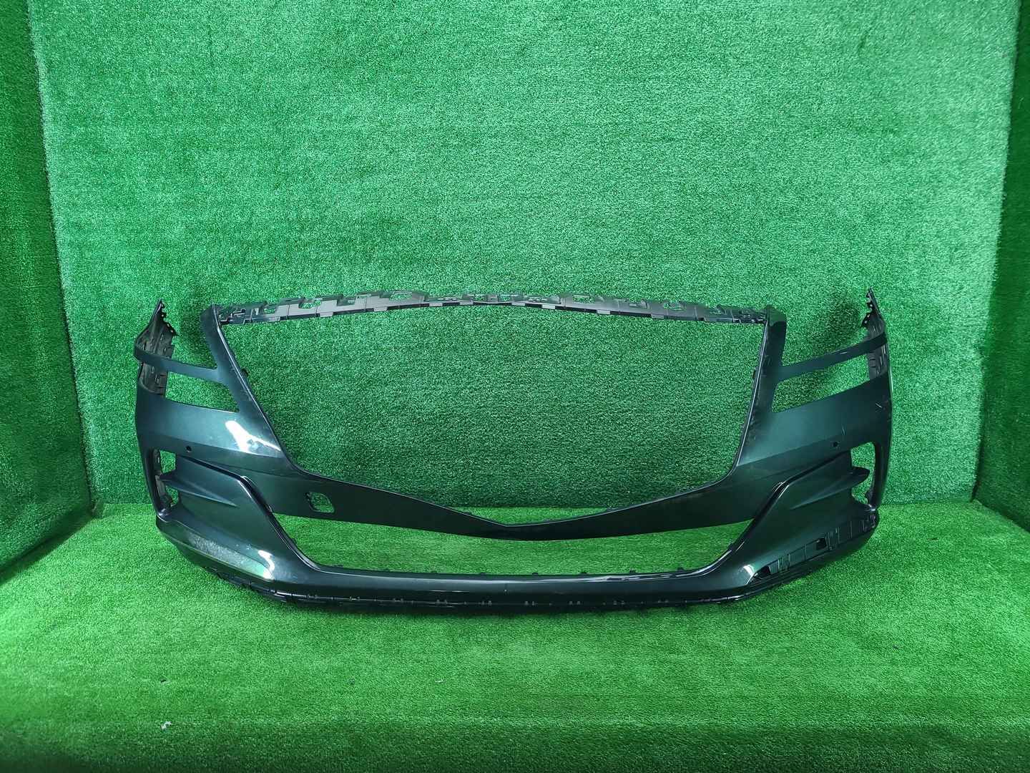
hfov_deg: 67.3
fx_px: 774
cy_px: 386
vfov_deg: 53.1
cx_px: 515
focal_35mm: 26
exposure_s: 1/50
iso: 216
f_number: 1.8
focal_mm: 5.4
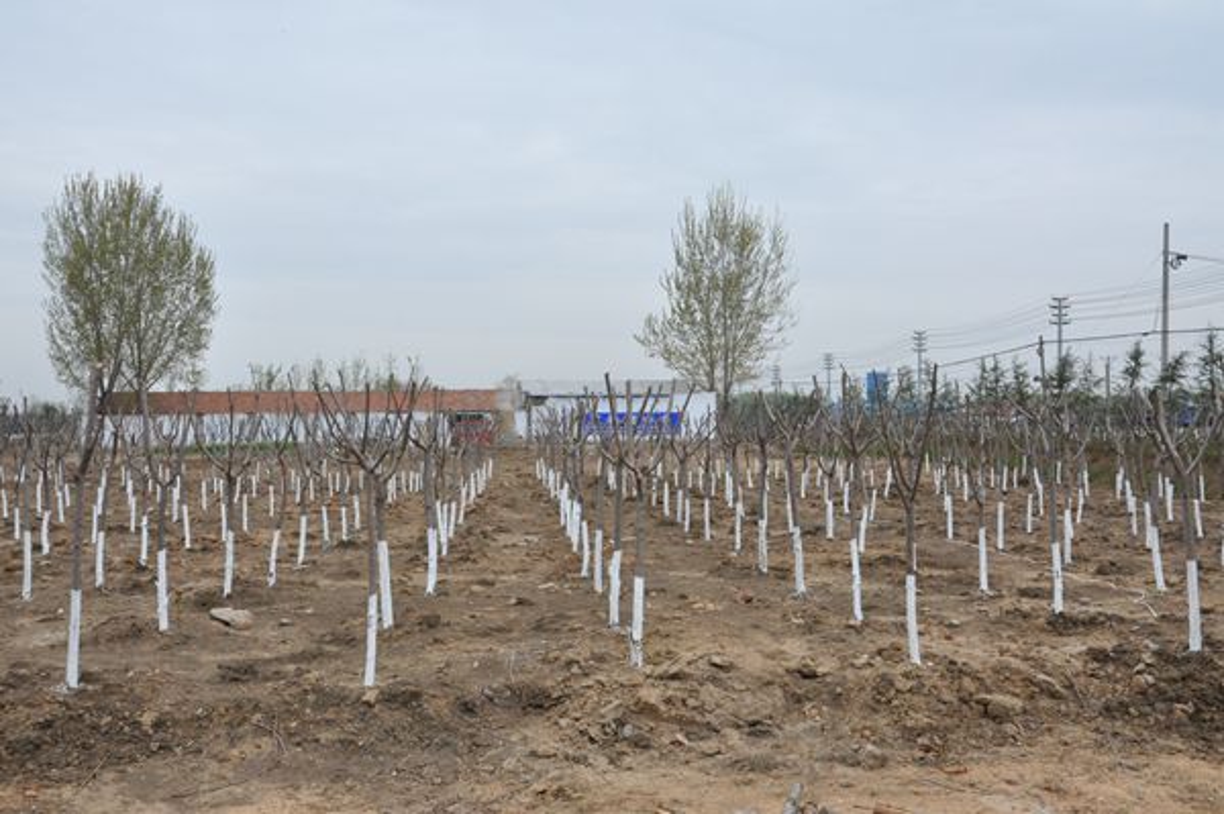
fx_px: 1223
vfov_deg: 36.8
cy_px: 407
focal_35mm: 36
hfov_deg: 53.2
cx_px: 612
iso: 1250
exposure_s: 1/800
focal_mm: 24
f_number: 14
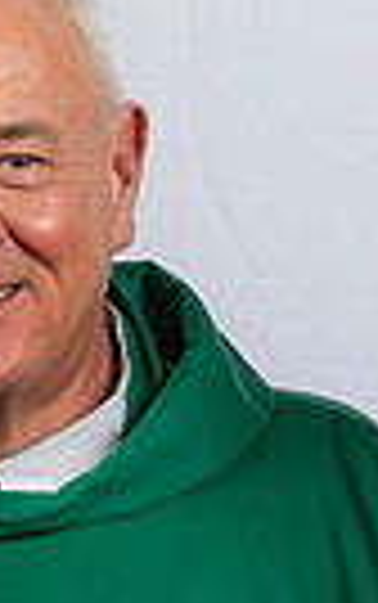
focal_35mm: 246
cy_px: 644
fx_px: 4046
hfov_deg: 5.3
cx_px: 212
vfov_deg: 8.5
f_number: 8
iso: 320
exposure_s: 1/200
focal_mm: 56
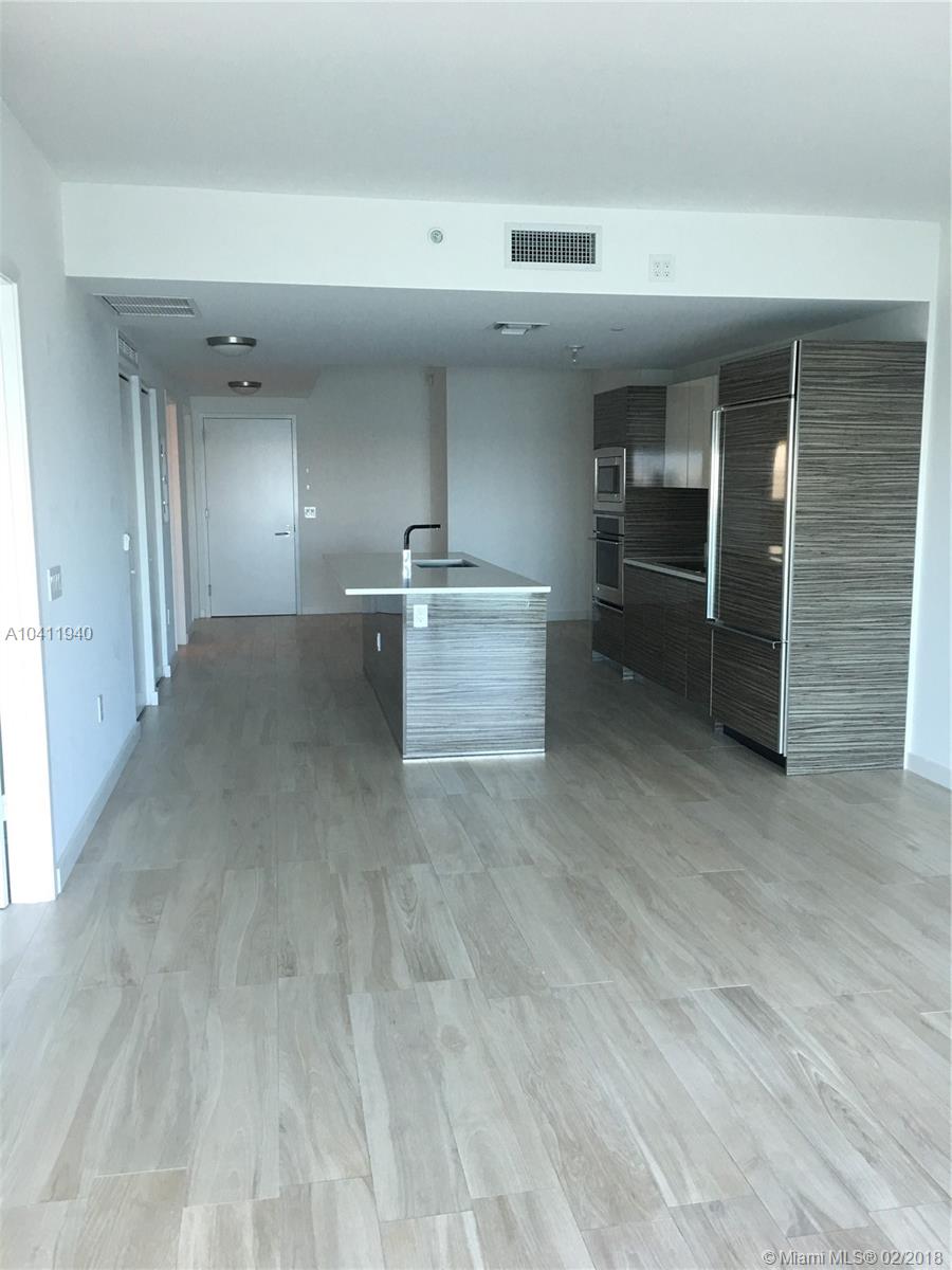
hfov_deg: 48.2
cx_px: 476
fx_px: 1063
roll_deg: +0.1
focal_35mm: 29
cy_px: 635
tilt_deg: -7.6
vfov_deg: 61.7
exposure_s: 1/30
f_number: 2.2
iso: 25
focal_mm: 4.15
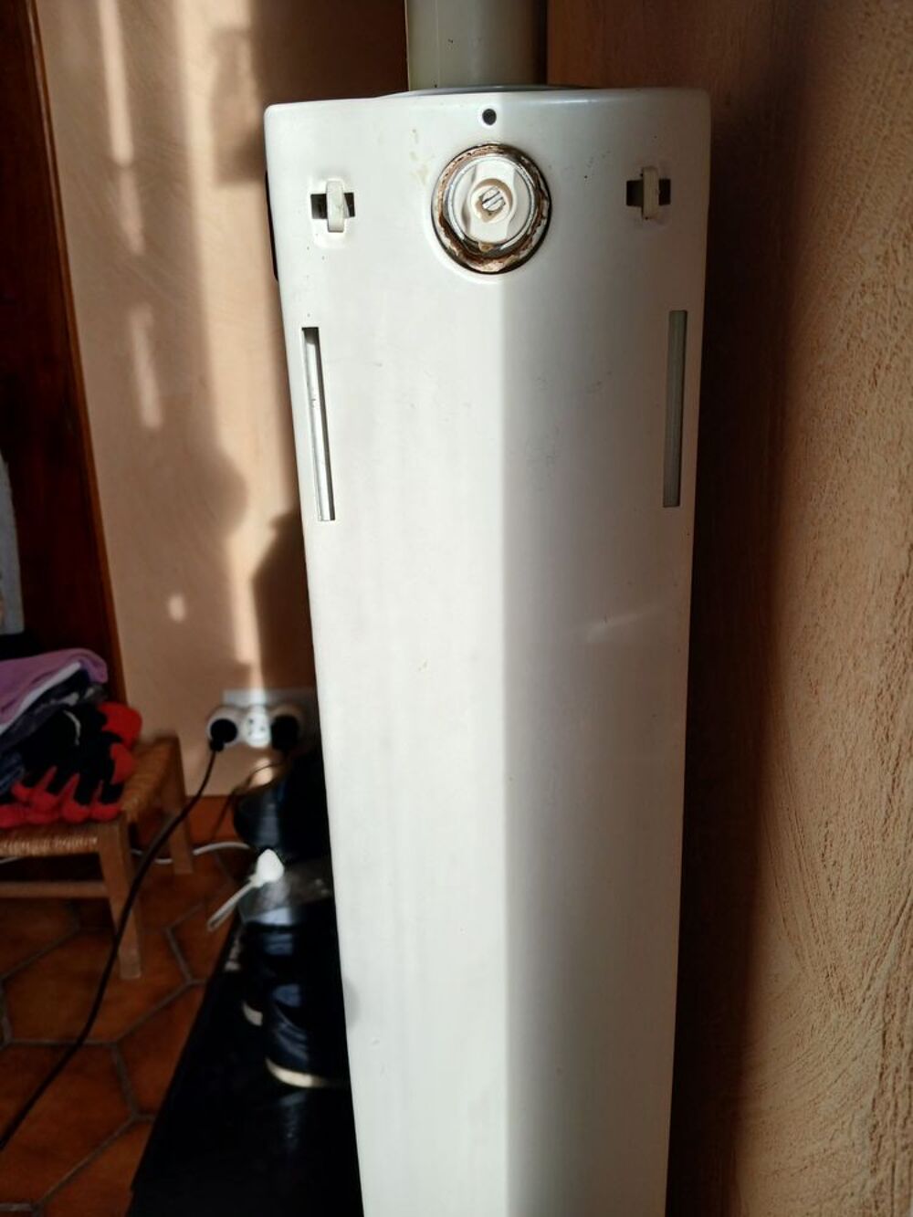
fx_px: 914
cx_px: 456
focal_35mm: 26
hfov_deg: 53.1
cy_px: 608
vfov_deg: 67.3
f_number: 1.8
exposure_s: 1/122
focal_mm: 3.98
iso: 20
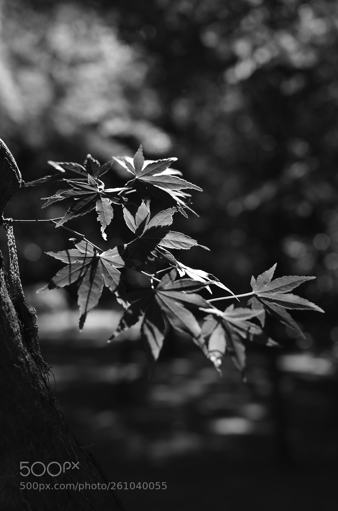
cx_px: 169
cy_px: 256
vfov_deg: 37.9
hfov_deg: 25.6
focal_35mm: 52
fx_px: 743
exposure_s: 1/500
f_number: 2.8
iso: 100
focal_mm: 35
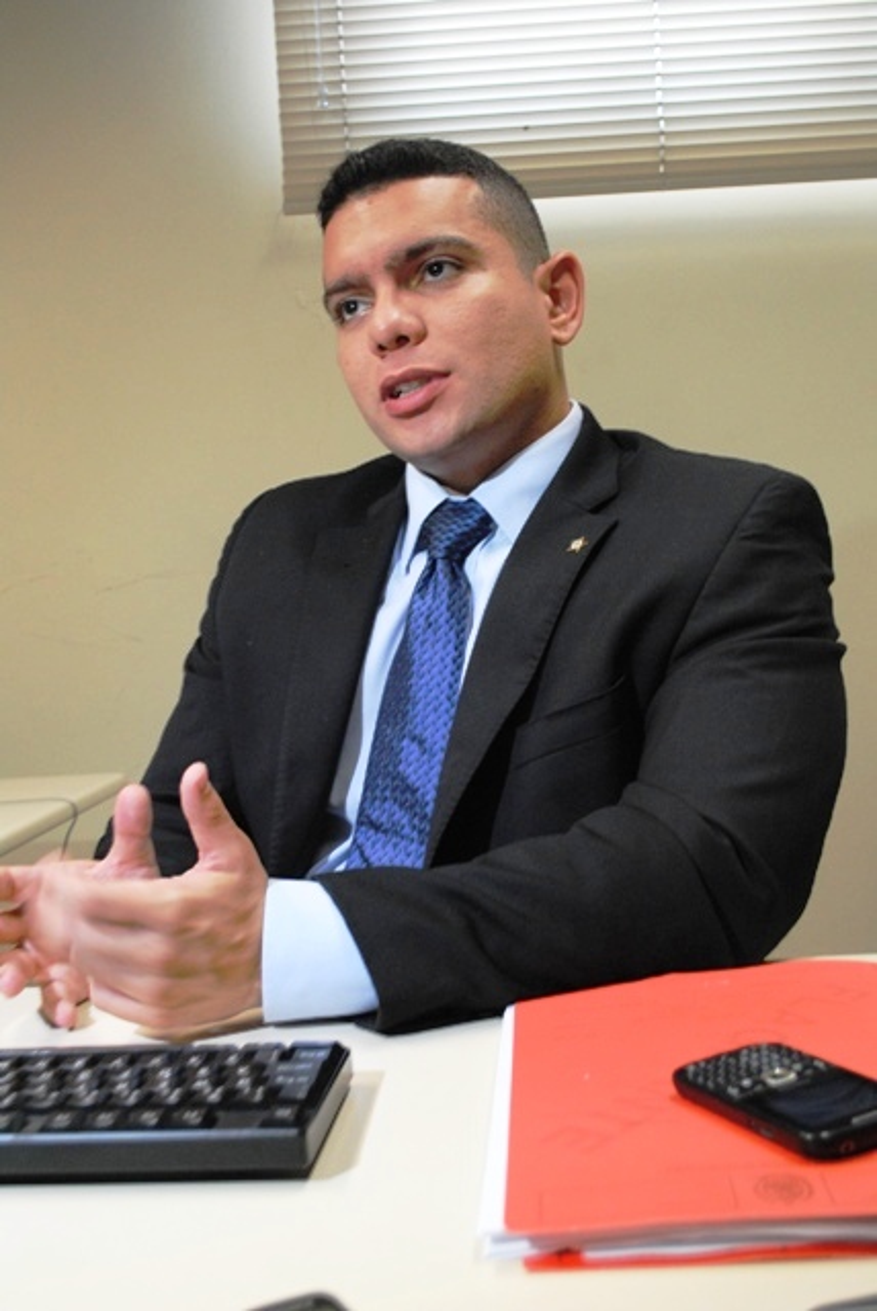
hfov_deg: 34.3
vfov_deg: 49.5
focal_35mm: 39
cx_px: 438
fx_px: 1422
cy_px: 656
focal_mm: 26
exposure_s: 1/50
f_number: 4.5
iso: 800
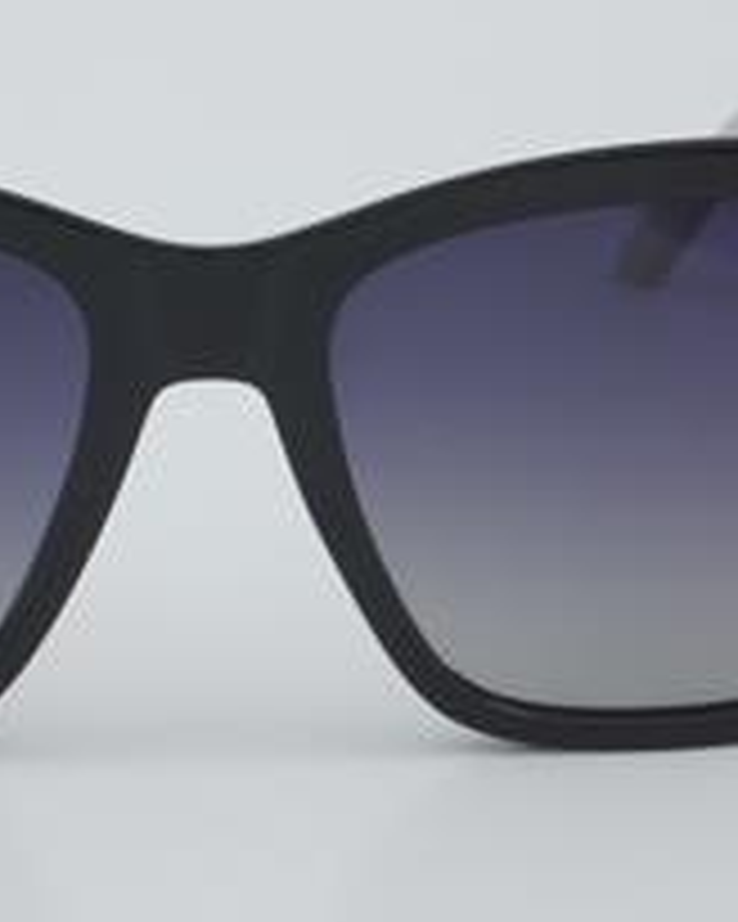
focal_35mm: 151
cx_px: 202
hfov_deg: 10.2
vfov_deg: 12.8
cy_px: 405
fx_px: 4120
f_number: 32
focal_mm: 55
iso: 100
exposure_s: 1/3
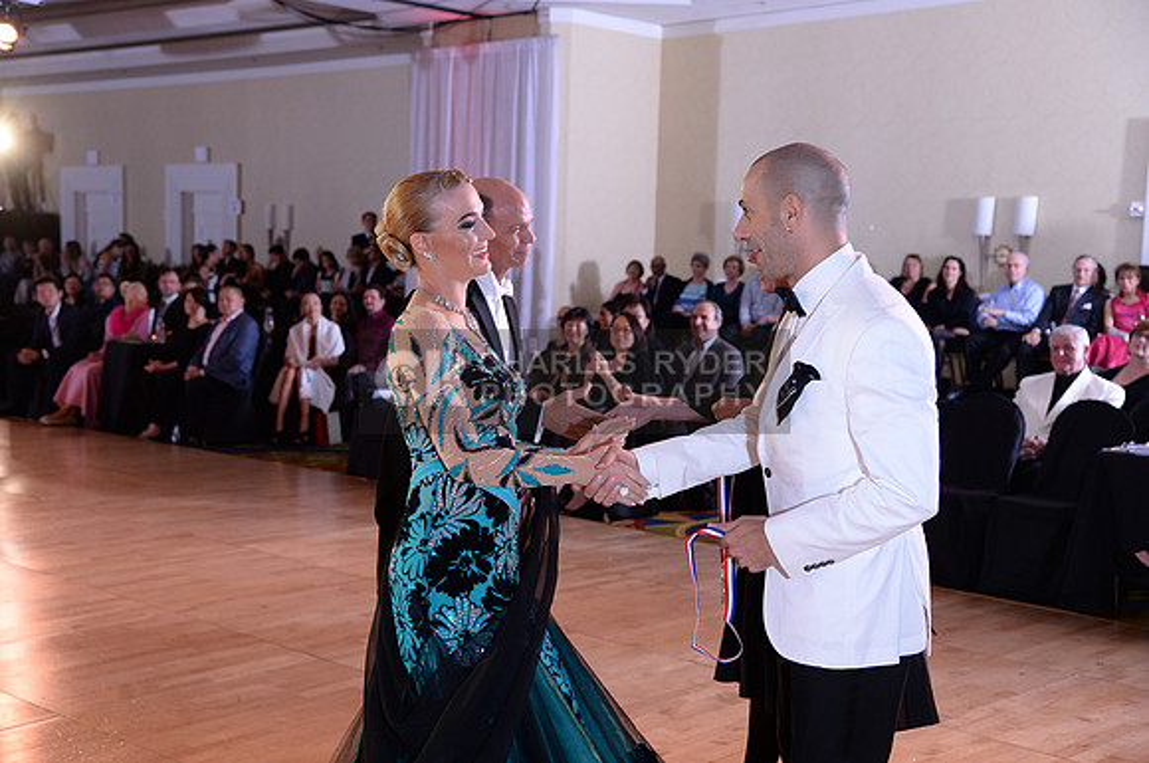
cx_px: 574
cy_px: 382
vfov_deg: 26.9
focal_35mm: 50
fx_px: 1594
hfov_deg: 39.6
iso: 1250
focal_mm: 50
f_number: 4.5
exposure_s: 1/250
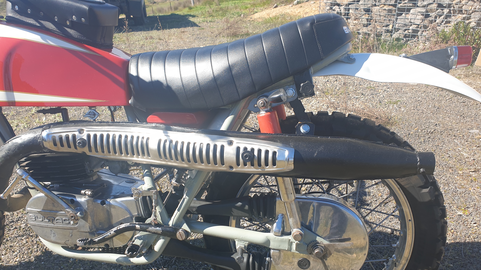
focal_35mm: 29
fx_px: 370
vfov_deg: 39.6
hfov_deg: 66.1
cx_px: 243
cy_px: 184
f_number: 2.4
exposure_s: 1/633
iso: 50
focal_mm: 4.3
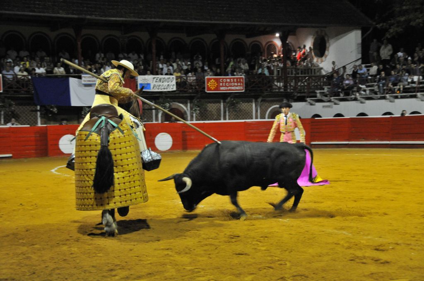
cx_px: 212
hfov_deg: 29.3
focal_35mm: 69
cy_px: 140
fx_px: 812
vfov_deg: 19.7
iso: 1600
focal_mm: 46
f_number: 4.5
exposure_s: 1/90
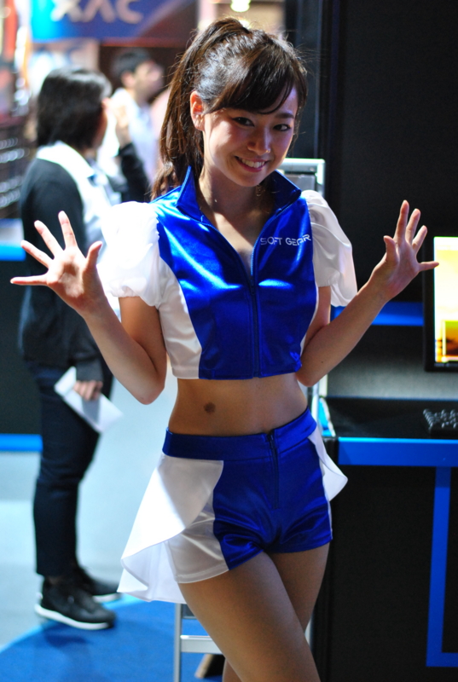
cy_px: 341
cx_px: 229
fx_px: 1424
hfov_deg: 18.3
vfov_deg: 26.9
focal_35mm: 75
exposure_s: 1/60
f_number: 1.8
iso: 800
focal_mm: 50
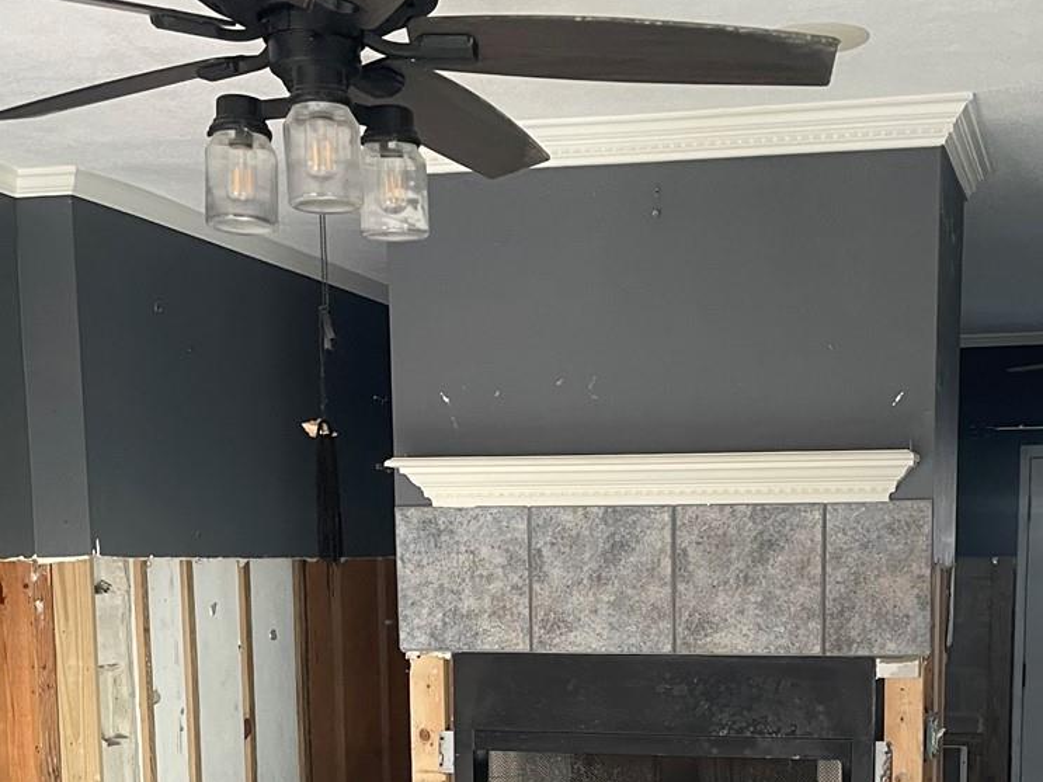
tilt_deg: -9.5
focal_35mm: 56
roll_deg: -1.3
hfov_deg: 34.1
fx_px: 1687
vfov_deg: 25.0
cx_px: 663
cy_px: 765
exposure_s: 1/100
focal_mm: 4.2
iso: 125
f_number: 1.6
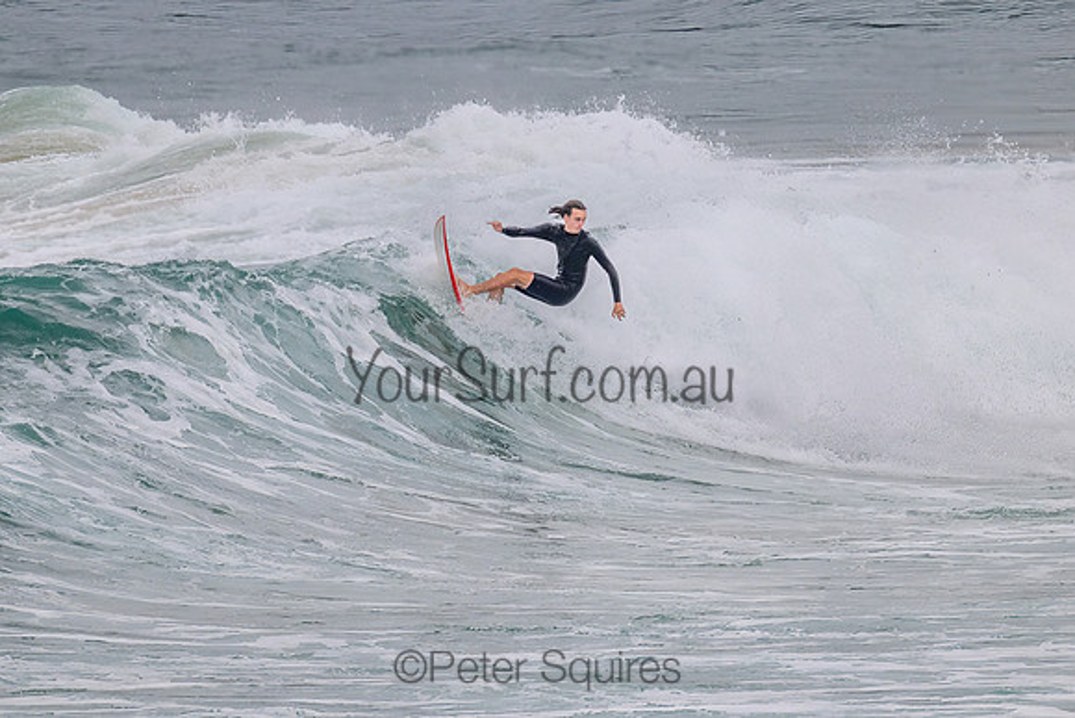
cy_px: 316
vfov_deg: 1.3
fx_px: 32864
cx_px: 503
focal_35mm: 1100
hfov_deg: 1.9
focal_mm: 800
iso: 640
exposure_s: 1/2000
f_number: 11
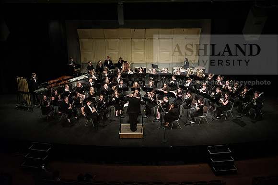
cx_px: 139
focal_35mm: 38
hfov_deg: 50.7
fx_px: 293
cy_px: 92
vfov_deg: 35.1
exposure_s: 1/200
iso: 5000
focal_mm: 38
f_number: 4.5
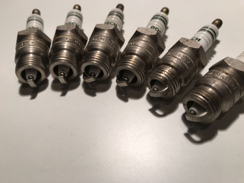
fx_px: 197
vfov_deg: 49.7
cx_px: 122
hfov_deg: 63.4
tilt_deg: -49.5
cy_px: 92
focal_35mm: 28
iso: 25
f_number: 1.8
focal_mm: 3.99
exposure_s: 1/100
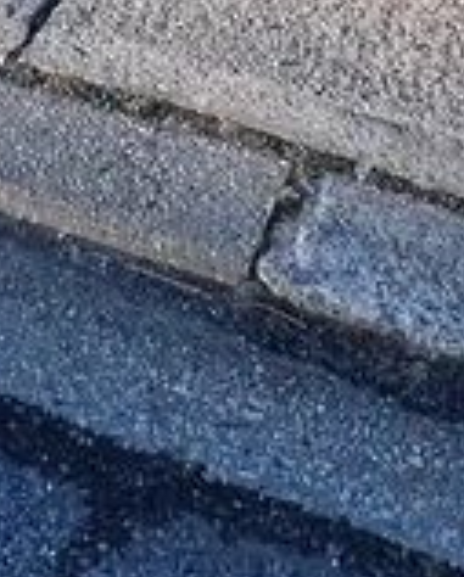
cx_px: 175
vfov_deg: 17.5
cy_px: -533
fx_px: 1404
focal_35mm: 82
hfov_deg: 18.7
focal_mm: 1.57
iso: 32
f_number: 1.8
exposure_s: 1/407
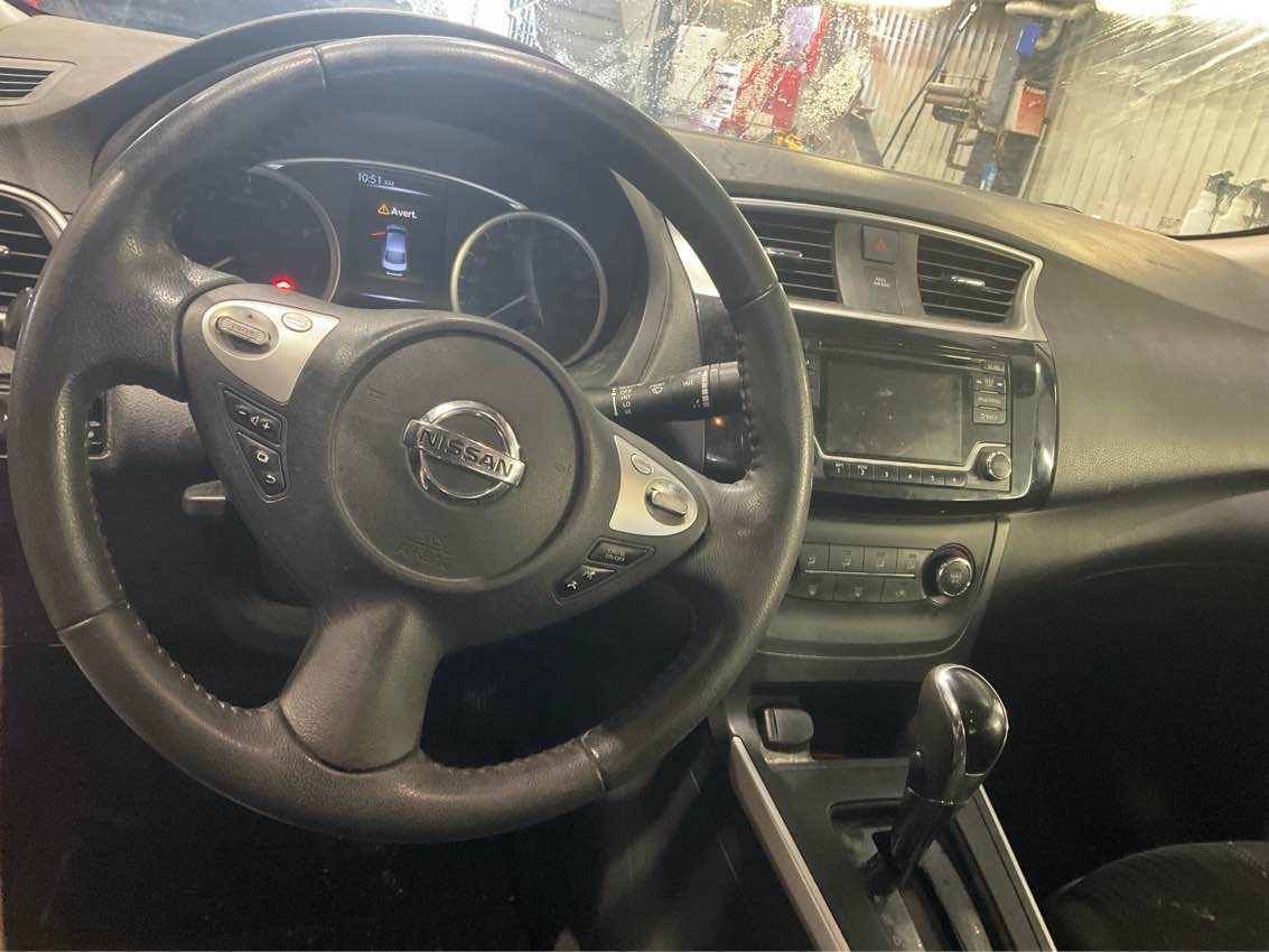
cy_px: 476
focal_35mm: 29
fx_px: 1063
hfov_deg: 61.7
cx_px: 634
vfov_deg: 48.2
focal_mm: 3
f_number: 1.8
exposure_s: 1/40
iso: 320
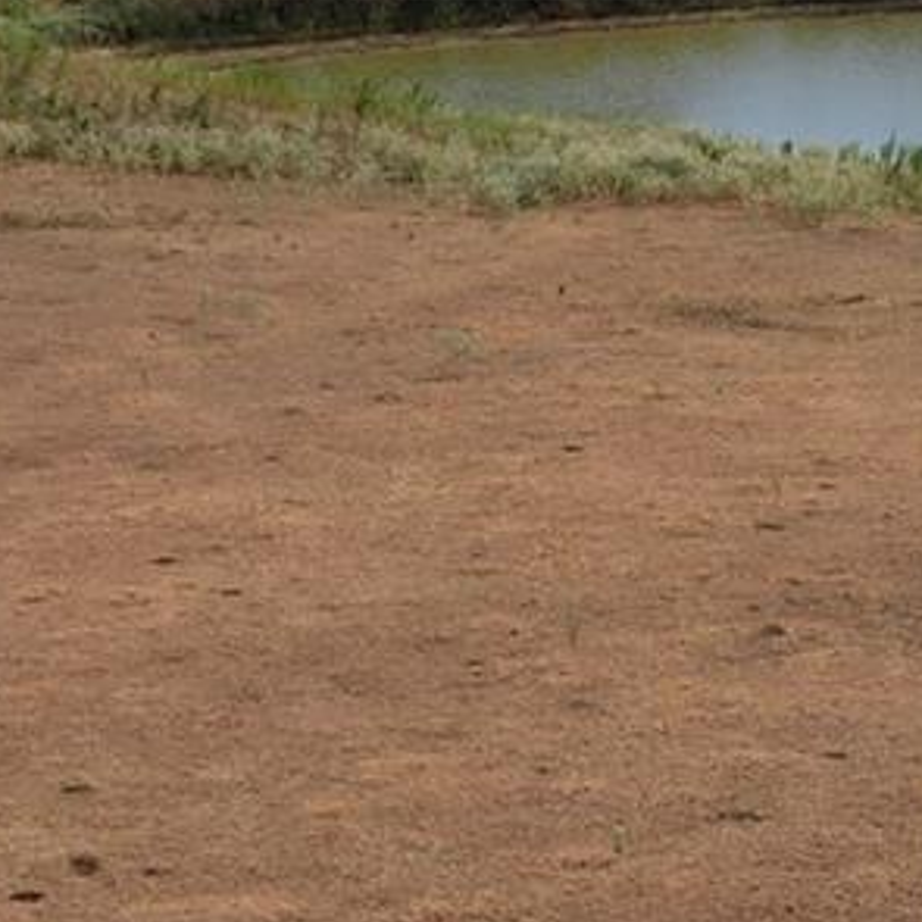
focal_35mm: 130
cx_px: 559
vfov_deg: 13.3
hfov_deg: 13.4
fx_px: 3917
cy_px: 911
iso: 200
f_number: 2.8
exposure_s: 1/2500
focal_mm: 8.38
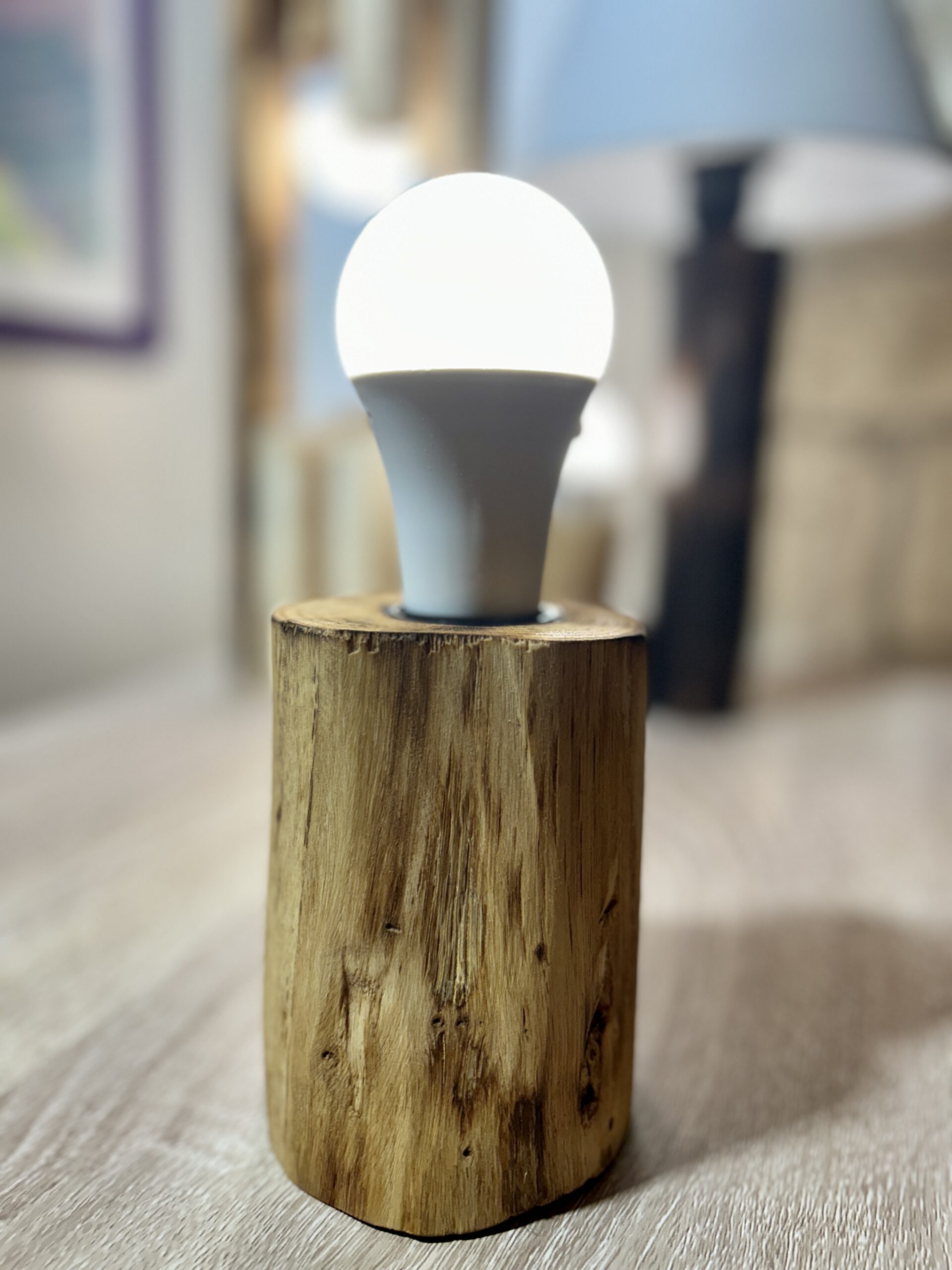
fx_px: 953
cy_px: 635
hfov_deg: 53.1
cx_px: 476
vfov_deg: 67.3
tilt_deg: -12.3
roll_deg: -1.5
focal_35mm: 26
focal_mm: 5.7
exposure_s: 1/100
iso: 125
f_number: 1.5
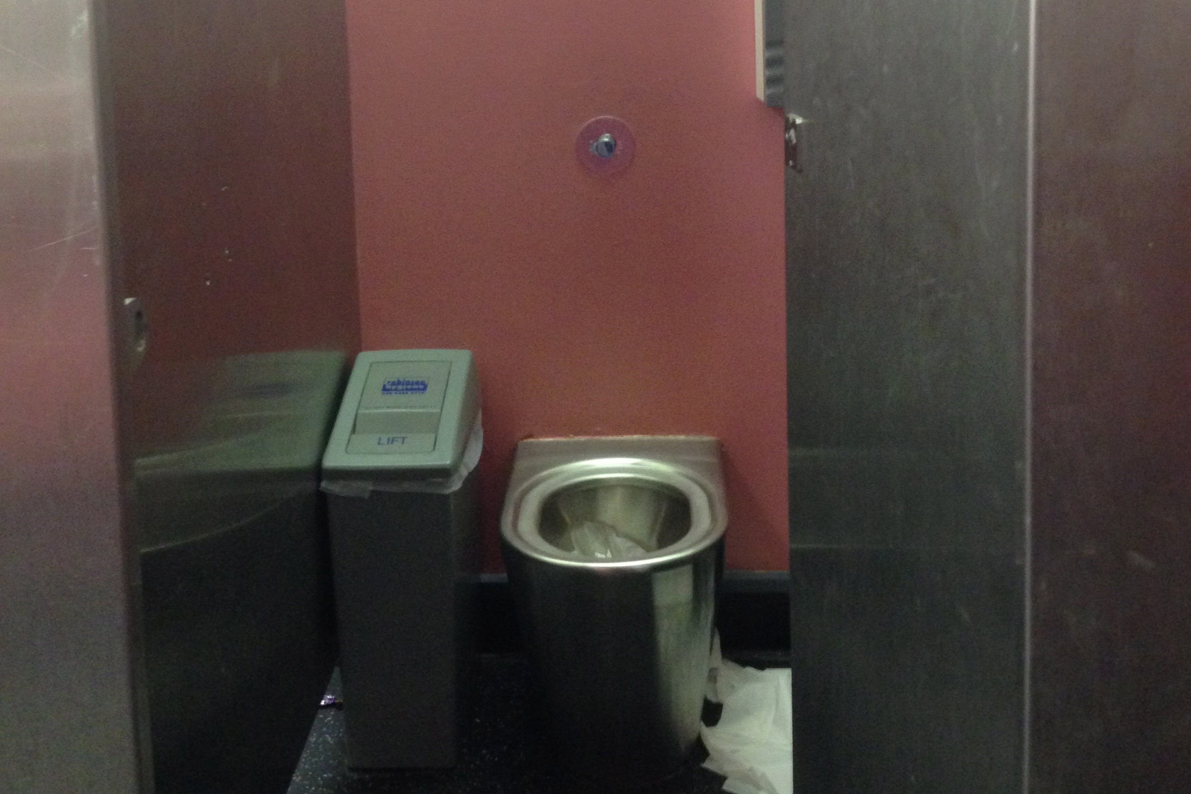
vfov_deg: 28.1
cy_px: 71
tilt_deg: -6.8
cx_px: 597
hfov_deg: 42.7
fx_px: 1522
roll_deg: +0.8
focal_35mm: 46
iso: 250
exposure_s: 1/20
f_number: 2.4
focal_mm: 4.12
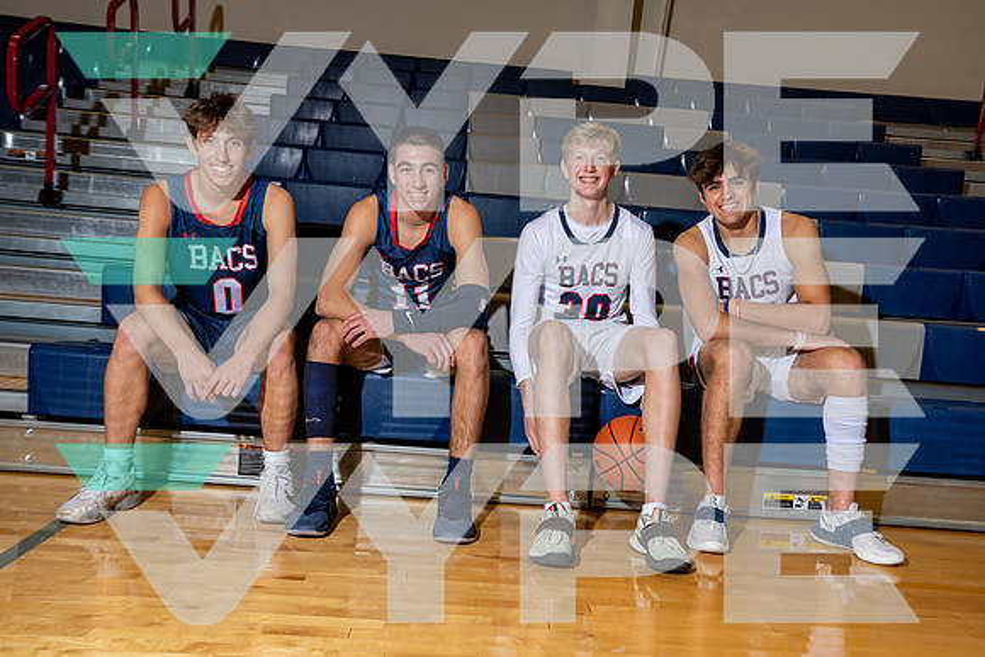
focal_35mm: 35
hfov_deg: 54.4
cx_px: 492
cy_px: 328
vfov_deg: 37.9
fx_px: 958
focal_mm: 35
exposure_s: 1/250
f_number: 5.6
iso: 320
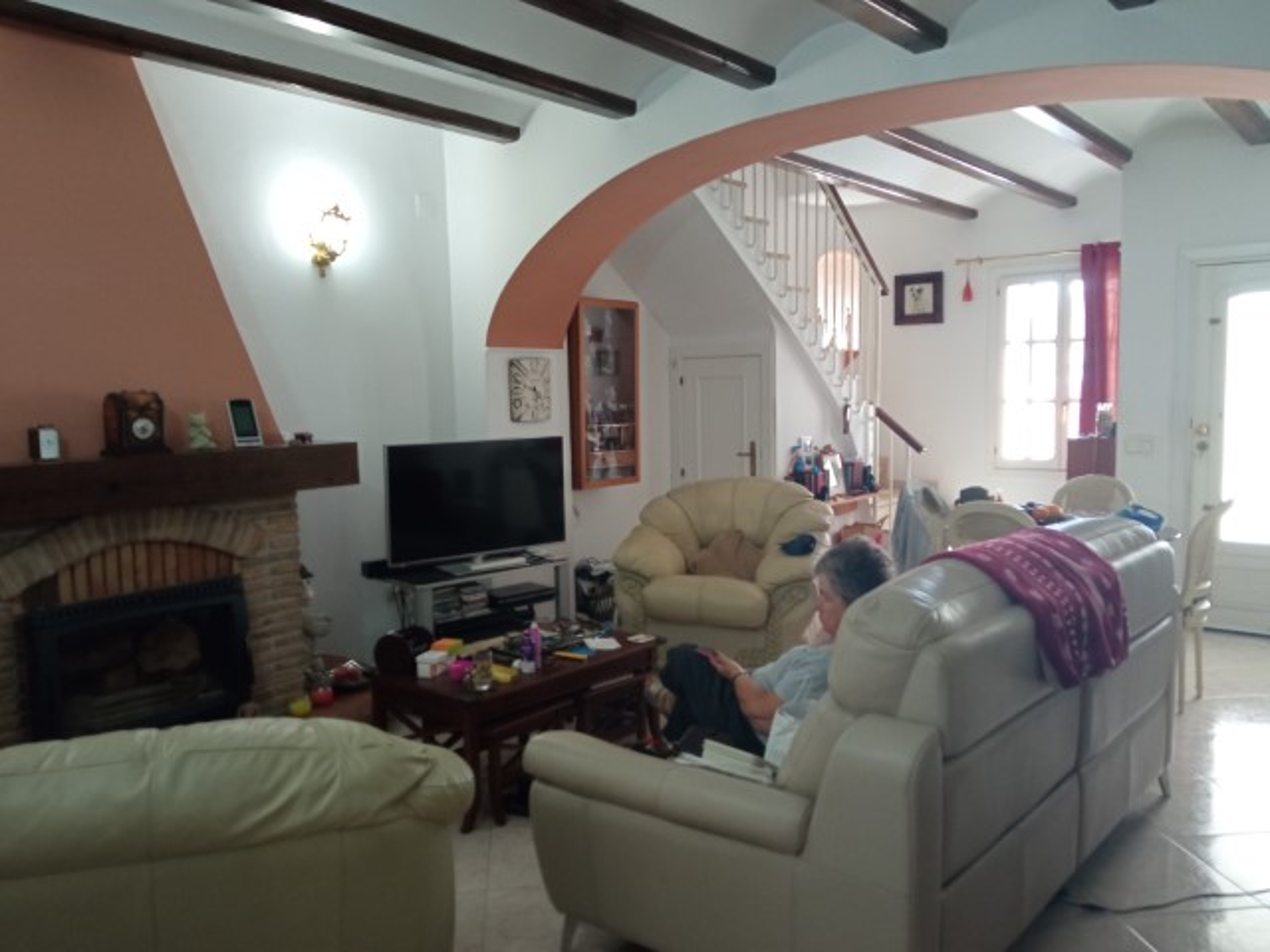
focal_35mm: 27
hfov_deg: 65.3
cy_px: 476
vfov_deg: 51.4
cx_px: 635
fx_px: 991
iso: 489
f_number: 2.2
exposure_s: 1/25
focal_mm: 3.79
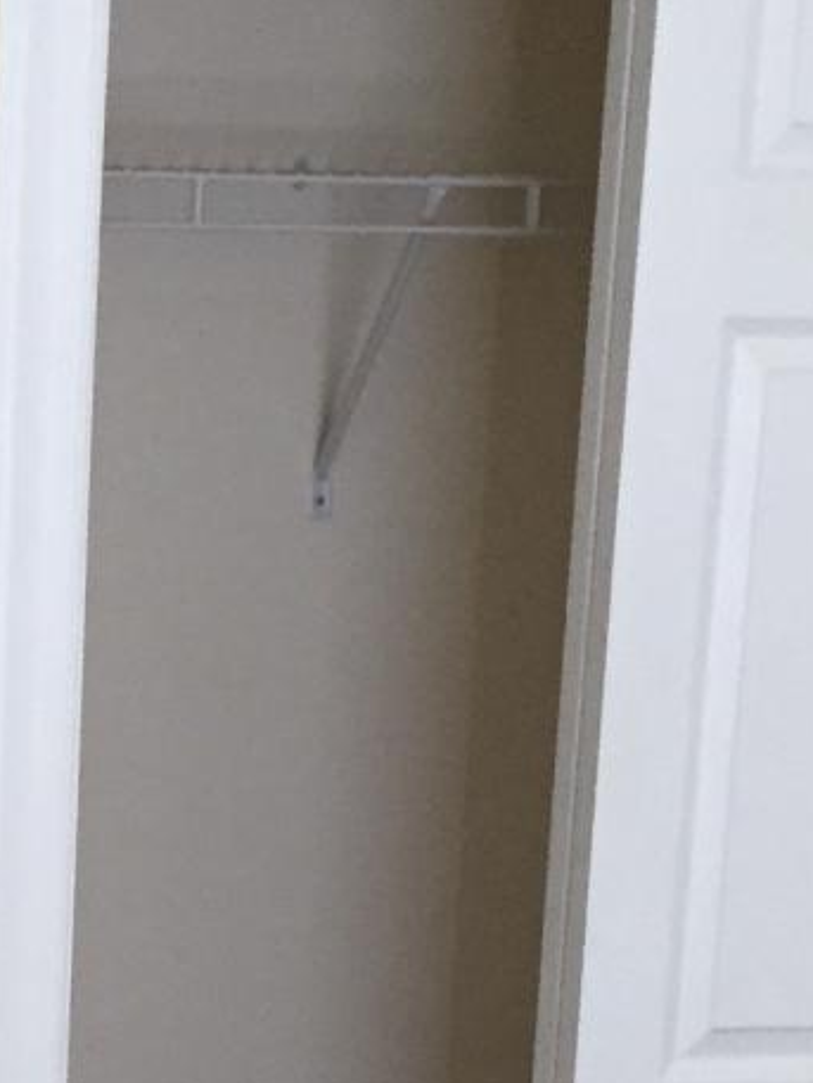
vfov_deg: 15.1
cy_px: 1192
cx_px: -128
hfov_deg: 11.5
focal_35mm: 127
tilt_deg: -12.5
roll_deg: -1.7
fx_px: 3975
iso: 160
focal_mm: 4.15
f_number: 2.2
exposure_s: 1/30
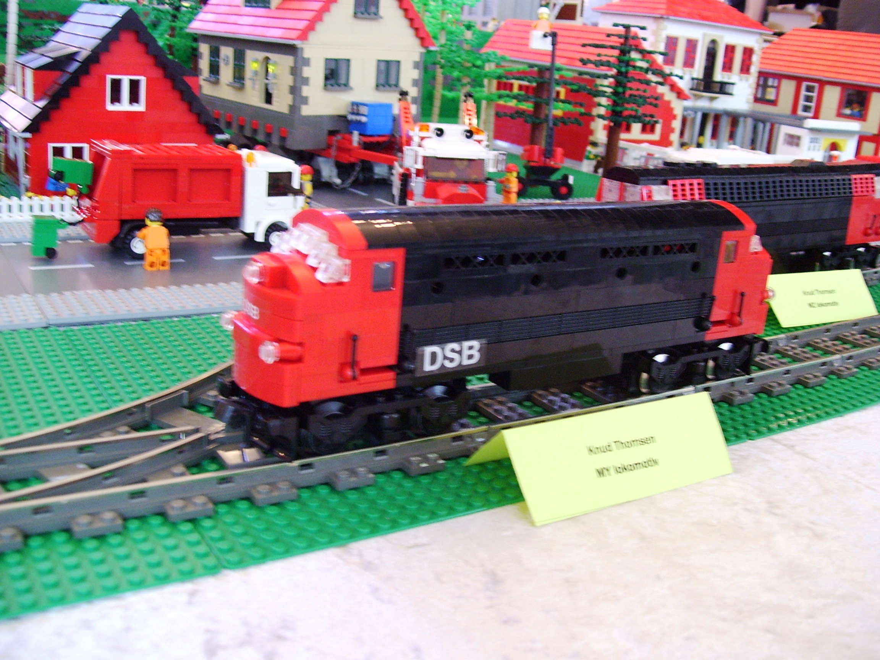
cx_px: 440
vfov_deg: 39.7
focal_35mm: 36
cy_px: 330
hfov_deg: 51.4
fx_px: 915
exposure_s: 1/8
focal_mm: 6
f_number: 2.7
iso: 160
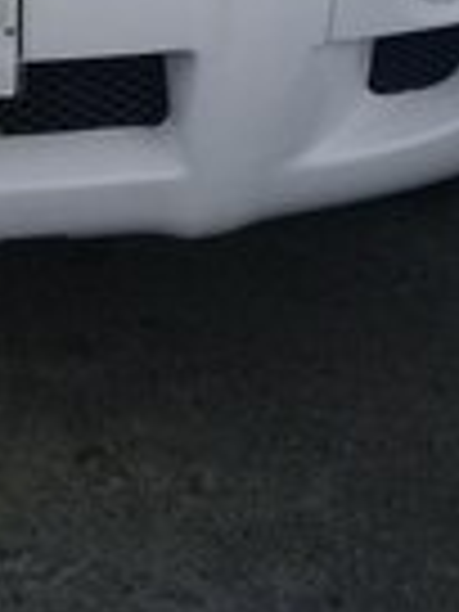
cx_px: -104
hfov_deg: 12.8
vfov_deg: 15.8
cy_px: -351
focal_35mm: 113
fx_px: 1998
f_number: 2.2
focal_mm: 3.3
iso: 50
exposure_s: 1/1142
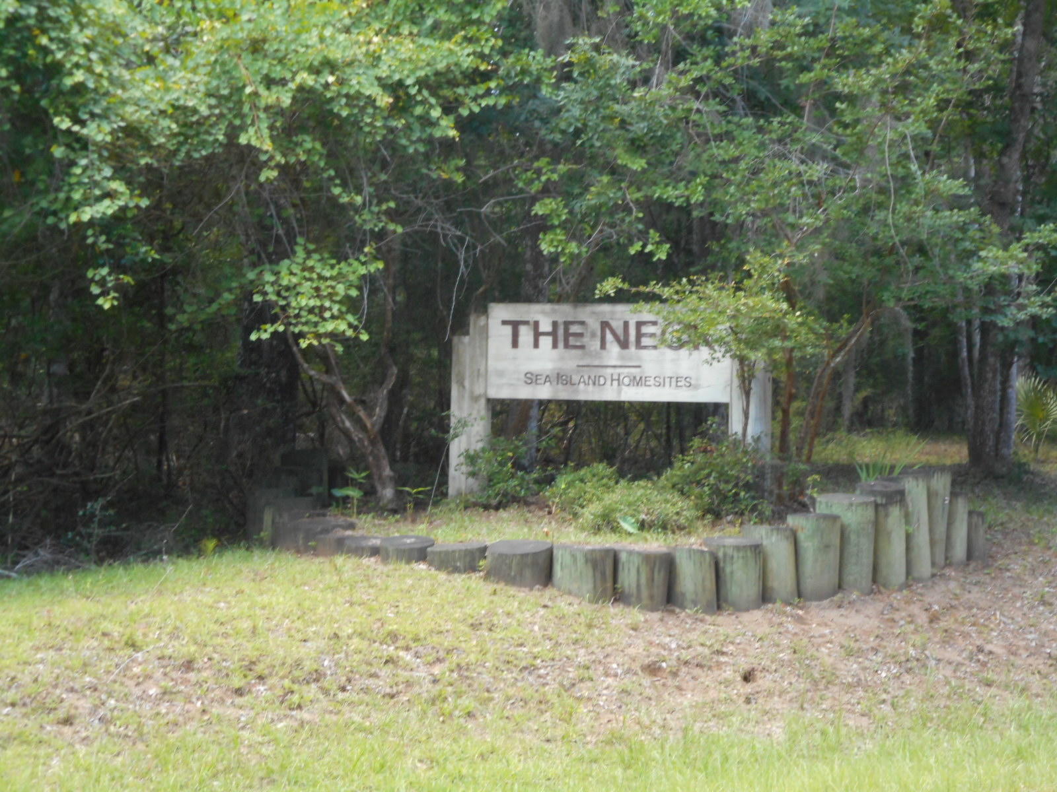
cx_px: 528
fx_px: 2351
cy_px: 396
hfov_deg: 25.3
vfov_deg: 19.1
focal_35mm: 77
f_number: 5.5
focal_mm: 13.8
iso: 280
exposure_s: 1/60
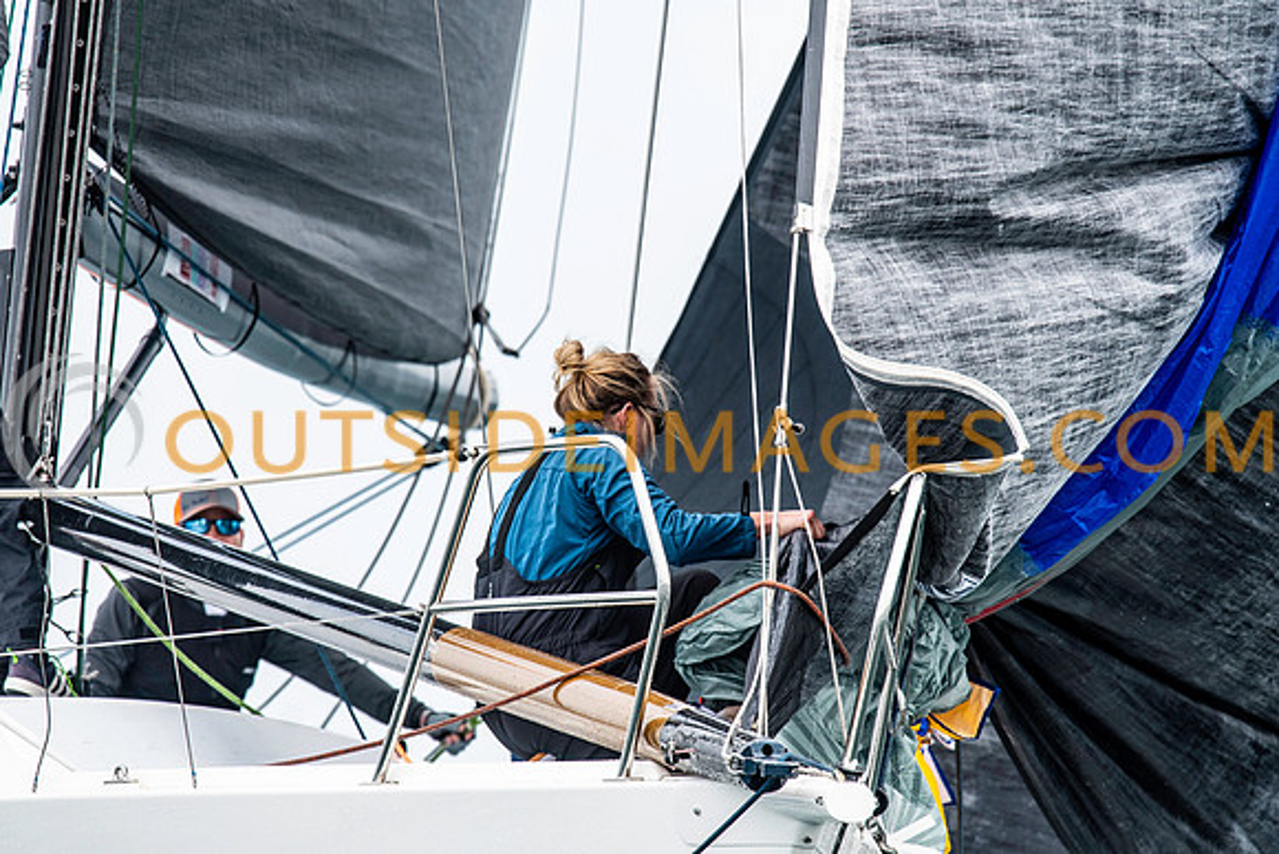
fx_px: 16002
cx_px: 640
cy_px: 427
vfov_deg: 3.1
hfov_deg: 4.6
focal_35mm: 450
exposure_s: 1/1000
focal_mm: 300
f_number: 5.6
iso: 400
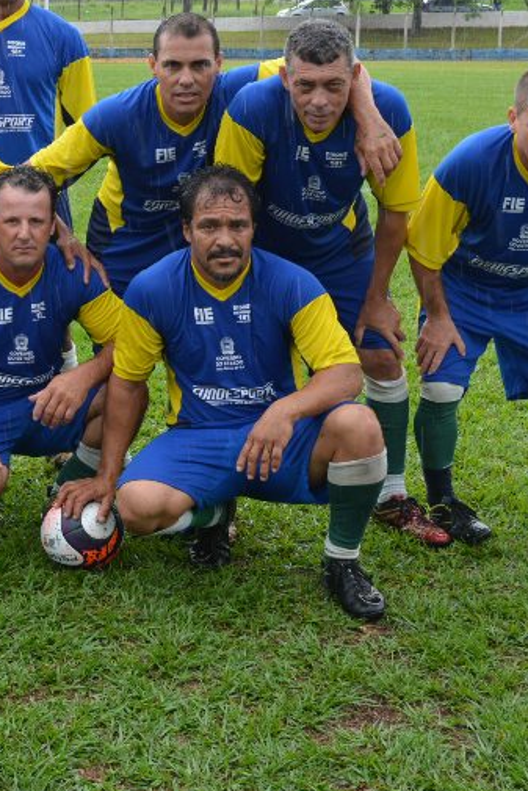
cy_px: 298
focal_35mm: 73
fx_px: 1605
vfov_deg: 27.6
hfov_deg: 18.0
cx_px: -47
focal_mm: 24
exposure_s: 1/160
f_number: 6.3
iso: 200
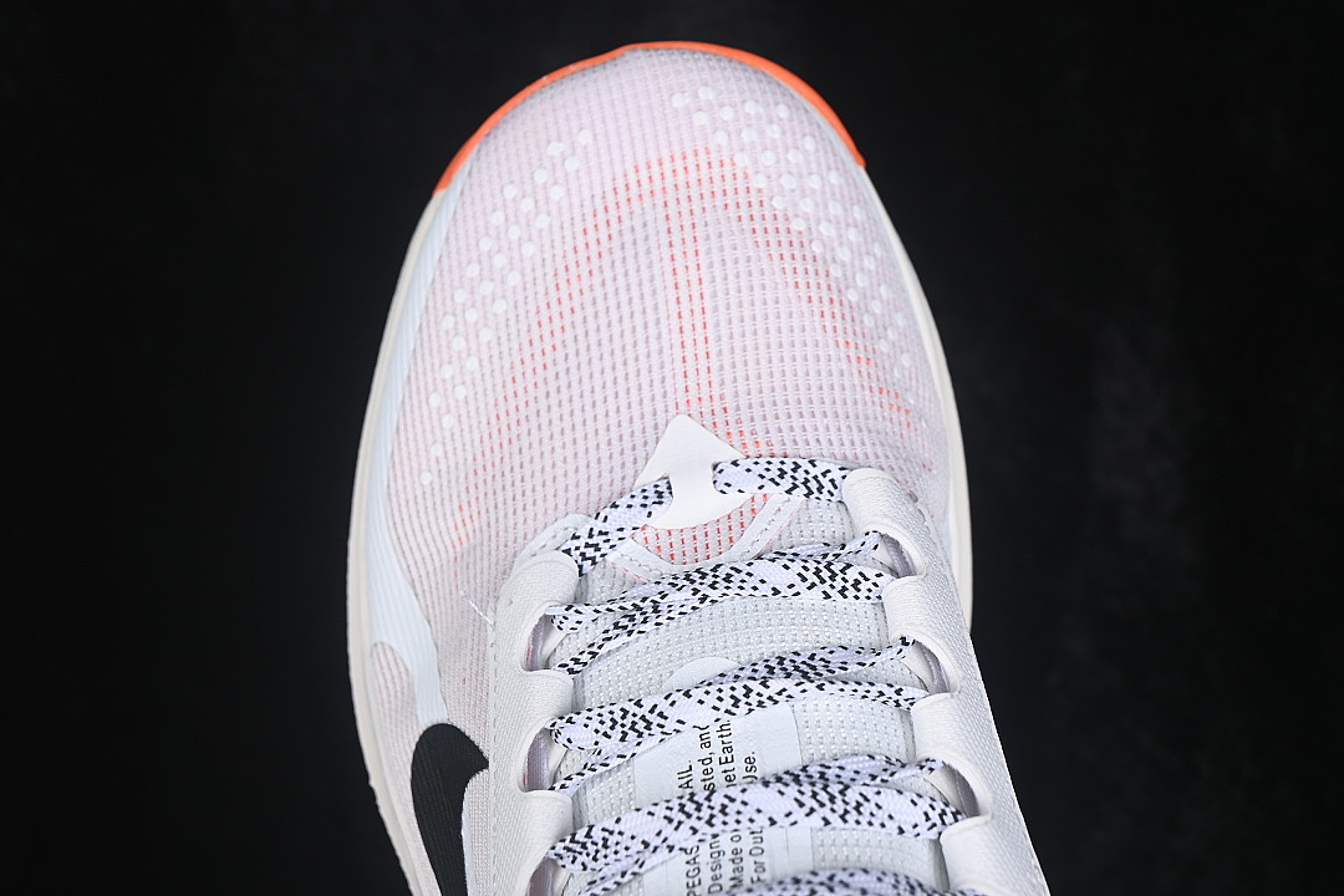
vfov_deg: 18.2
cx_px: 672
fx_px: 2800
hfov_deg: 27.0
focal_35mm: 75
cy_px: 448
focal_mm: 50
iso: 160
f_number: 7.1
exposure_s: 1/80
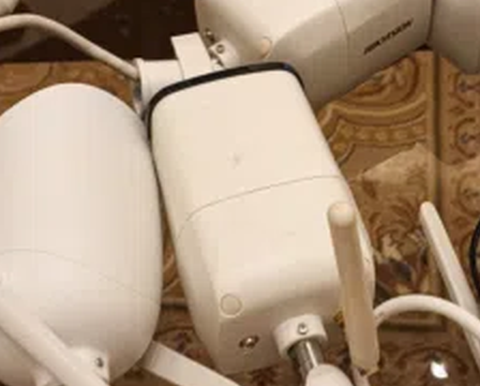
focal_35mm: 64
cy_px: 92
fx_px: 911
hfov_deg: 29.4
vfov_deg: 23.6
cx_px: 296
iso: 640
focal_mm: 4.09
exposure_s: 1/40
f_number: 1.6
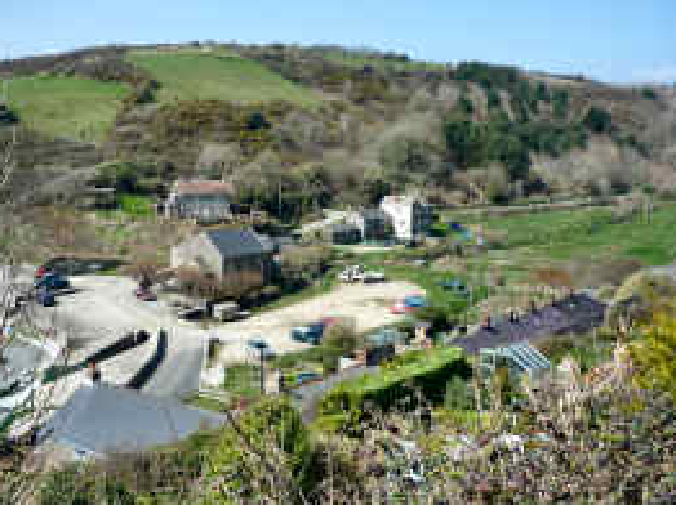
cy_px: 204
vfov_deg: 33.4
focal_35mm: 43
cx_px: 246
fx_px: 839
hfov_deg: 43.5
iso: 100
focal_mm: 5.5
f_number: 8
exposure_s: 1/160
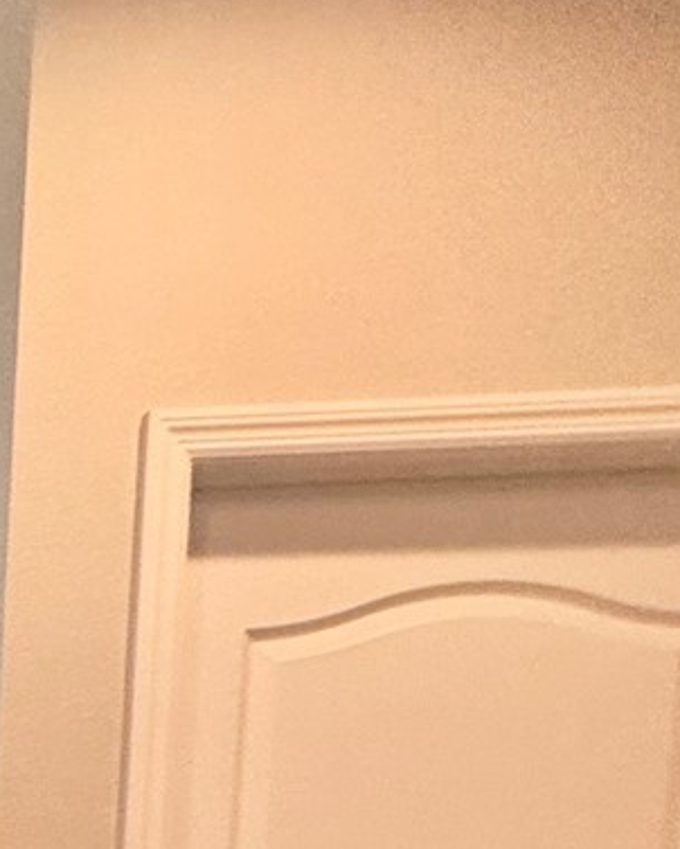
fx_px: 1458
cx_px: -849
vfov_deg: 27.0
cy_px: 1121
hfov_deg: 16.2
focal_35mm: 58
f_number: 2.2
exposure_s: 1/120
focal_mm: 2.22
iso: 160
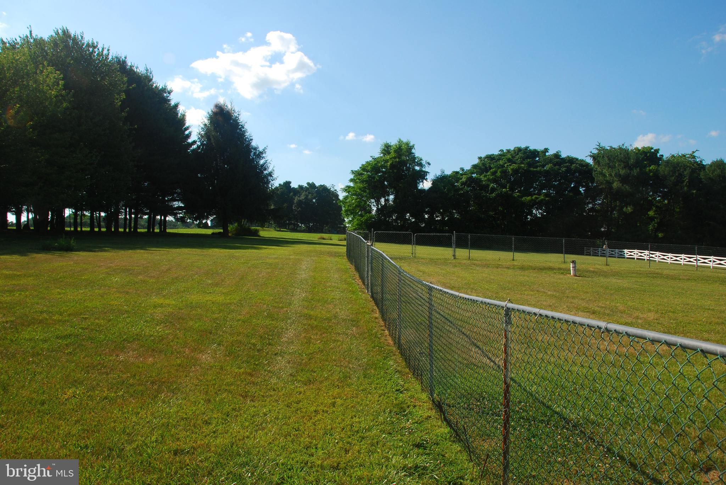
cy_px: 242
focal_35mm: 27
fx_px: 545
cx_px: 363
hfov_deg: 67.3
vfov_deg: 48.0
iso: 200
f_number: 16
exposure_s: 1/180
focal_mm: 18
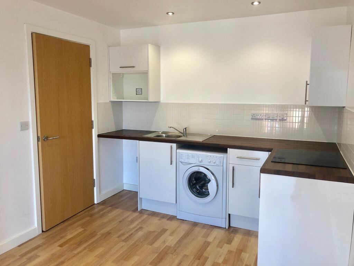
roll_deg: +0.4
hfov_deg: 63.4
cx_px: 177
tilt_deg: -5.6
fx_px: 286
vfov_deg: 49.7
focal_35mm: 28
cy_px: 133
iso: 25
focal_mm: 3.99
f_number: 1.8
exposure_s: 1/33
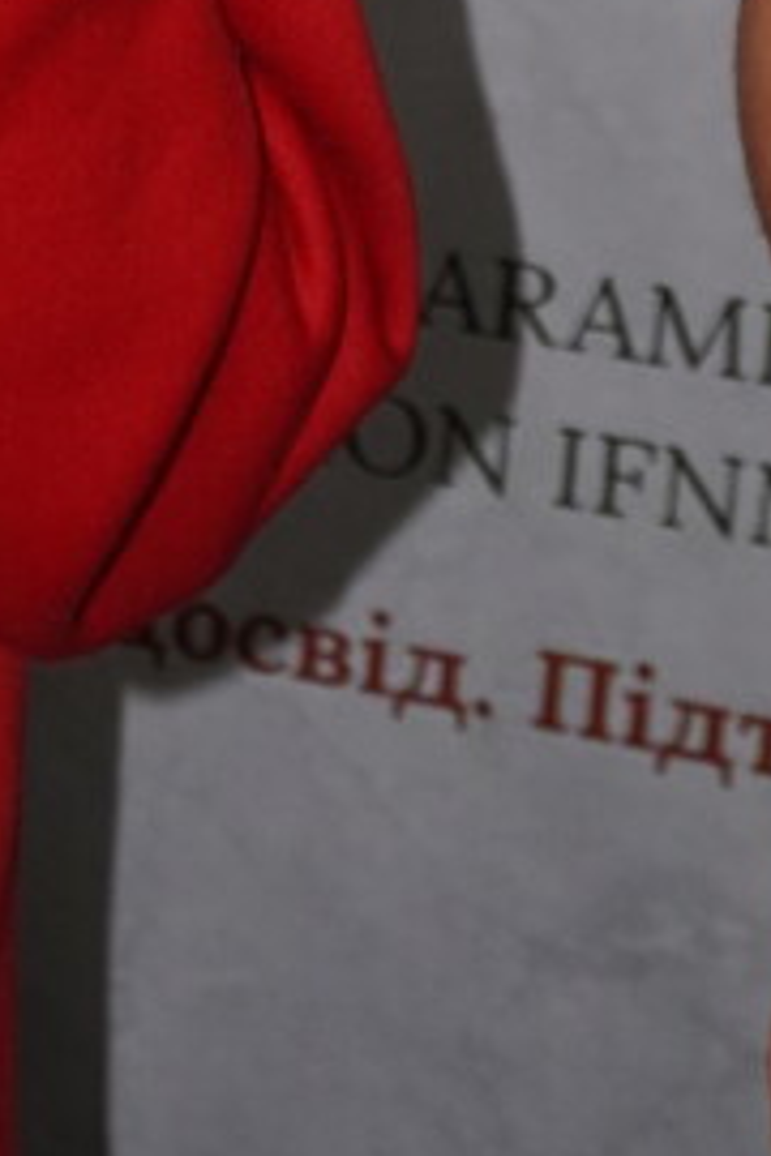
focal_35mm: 206
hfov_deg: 6.5
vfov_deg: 9.3
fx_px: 6629
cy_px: -1195
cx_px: -653
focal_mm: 29
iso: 800
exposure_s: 1/125
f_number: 5.6
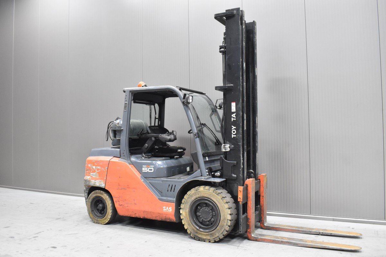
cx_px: 193
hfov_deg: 59.5
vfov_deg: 41.7
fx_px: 338
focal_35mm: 32
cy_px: 128
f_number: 5
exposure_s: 1/20
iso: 1600
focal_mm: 21
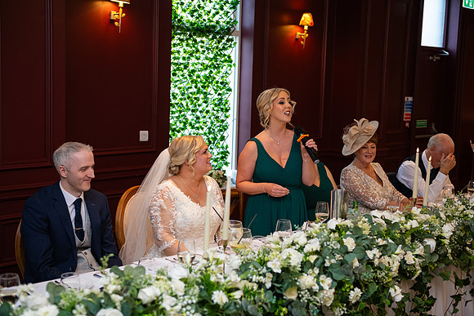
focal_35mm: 52
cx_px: 237
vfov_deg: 26.0
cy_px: 158
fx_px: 685
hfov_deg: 38.2
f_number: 3.5
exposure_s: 1/160
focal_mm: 52
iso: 800
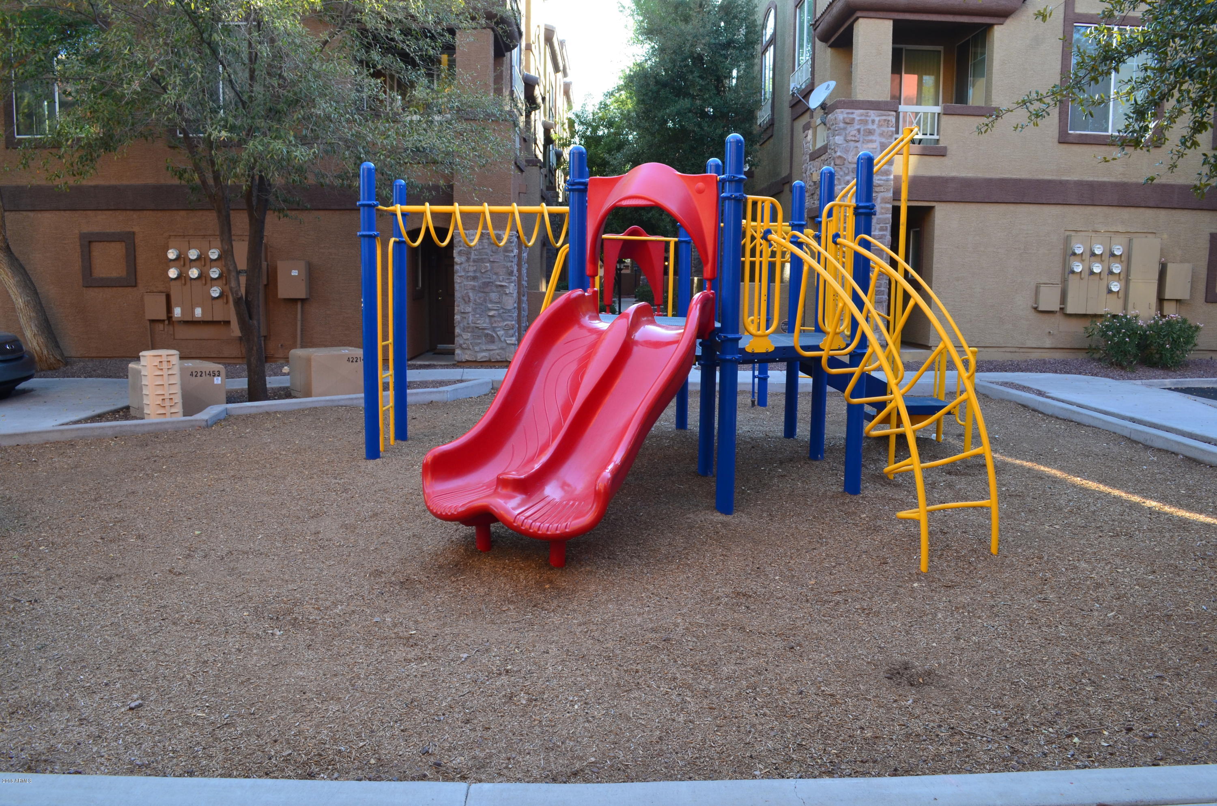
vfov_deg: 47.7
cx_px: 608
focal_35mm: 27
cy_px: 403
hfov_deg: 67.5
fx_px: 911
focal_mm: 18
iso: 400
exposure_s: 1/30
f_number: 9
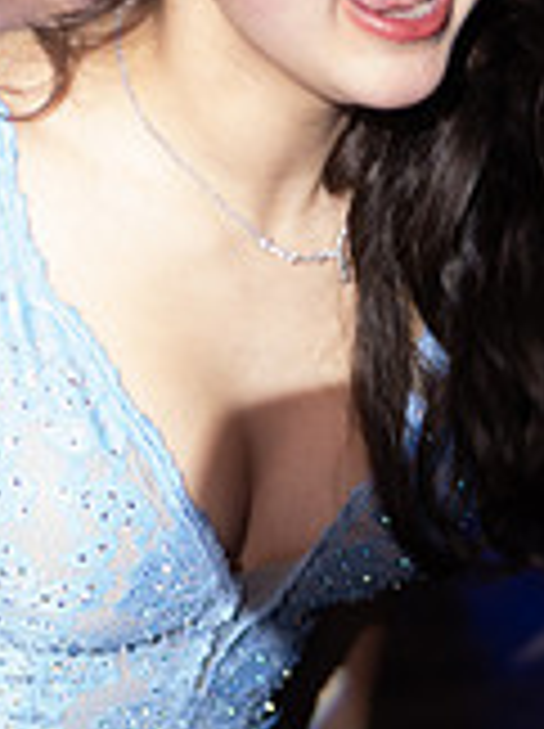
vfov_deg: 14.2
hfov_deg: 10.6
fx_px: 2920
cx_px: 160
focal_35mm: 139
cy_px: 198
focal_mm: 25
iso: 800
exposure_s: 1/160
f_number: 1.7
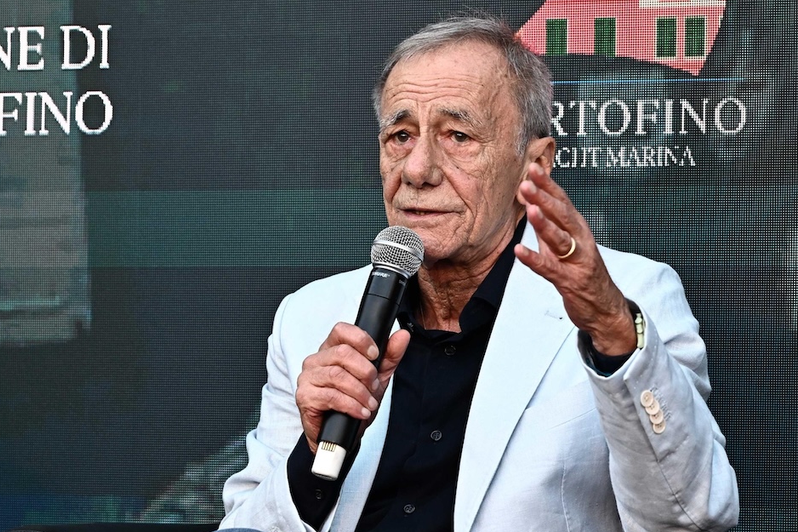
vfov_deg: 6.2
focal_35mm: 220
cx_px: 334
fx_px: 4875
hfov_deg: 9.4
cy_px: 270
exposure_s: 1/400
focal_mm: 115
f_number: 5.6
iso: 1000
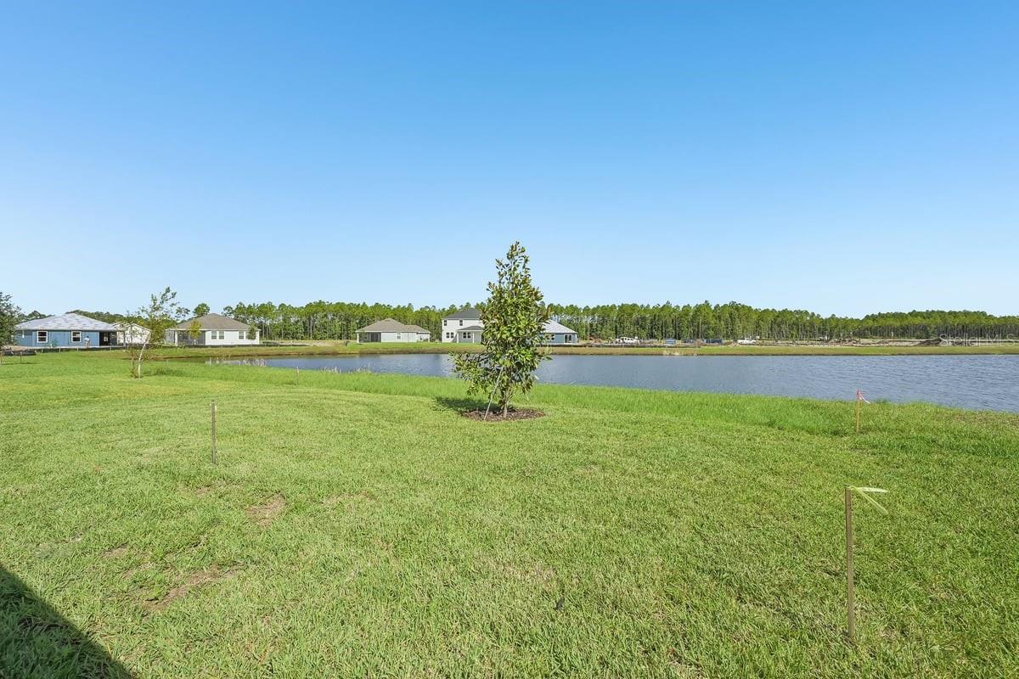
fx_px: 396
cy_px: 340
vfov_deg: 81.2
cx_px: 510
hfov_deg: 104.3
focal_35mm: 14
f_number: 8
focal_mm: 14
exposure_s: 1/250
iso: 100
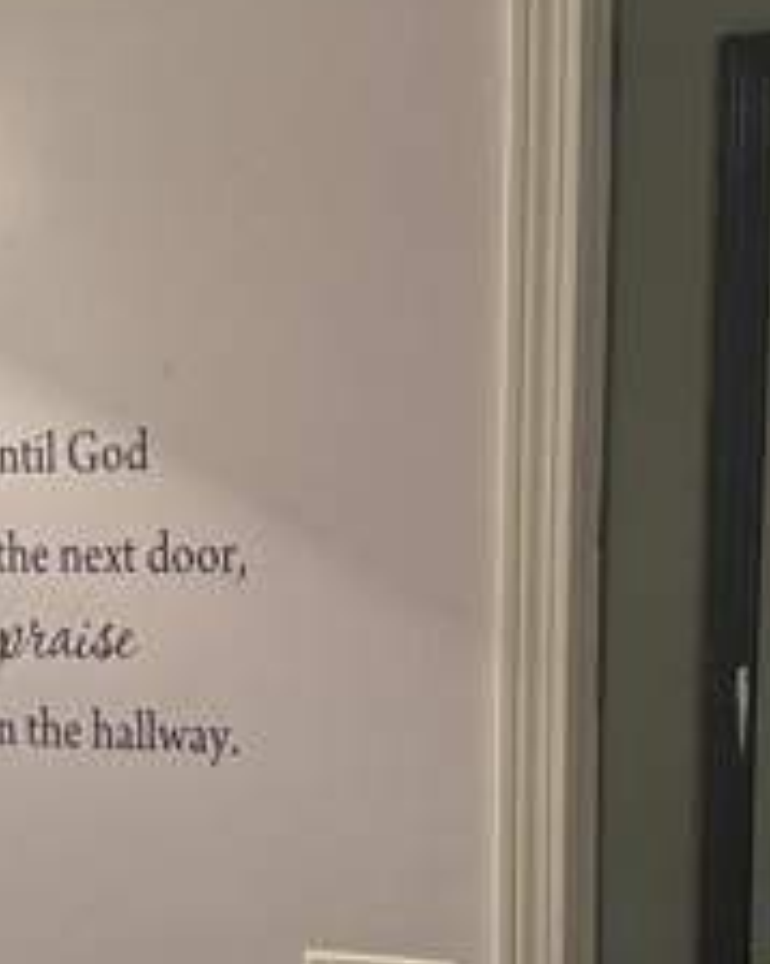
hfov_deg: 22.5
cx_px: 163
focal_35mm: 67
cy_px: 766
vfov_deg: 27.8
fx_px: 1910
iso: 200
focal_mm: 6.86
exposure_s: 1/60
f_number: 1.78
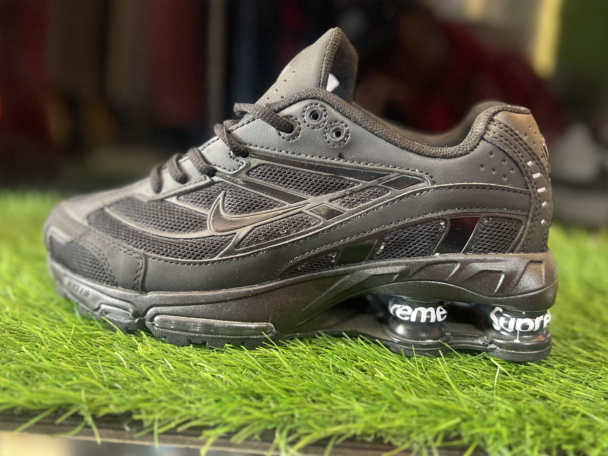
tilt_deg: -12.6
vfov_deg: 45.4
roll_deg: -3.9
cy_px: 219
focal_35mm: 31
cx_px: 302
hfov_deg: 58.4
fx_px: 544
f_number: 1.5
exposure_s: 1/40
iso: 500
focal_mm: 5.7
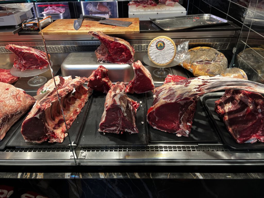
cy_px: 99
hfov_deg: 67.3
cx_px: 132
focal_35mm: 26
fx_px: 198
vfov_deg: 53.1
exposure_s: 1/100
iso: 125
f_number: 1.6
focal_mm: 5.1
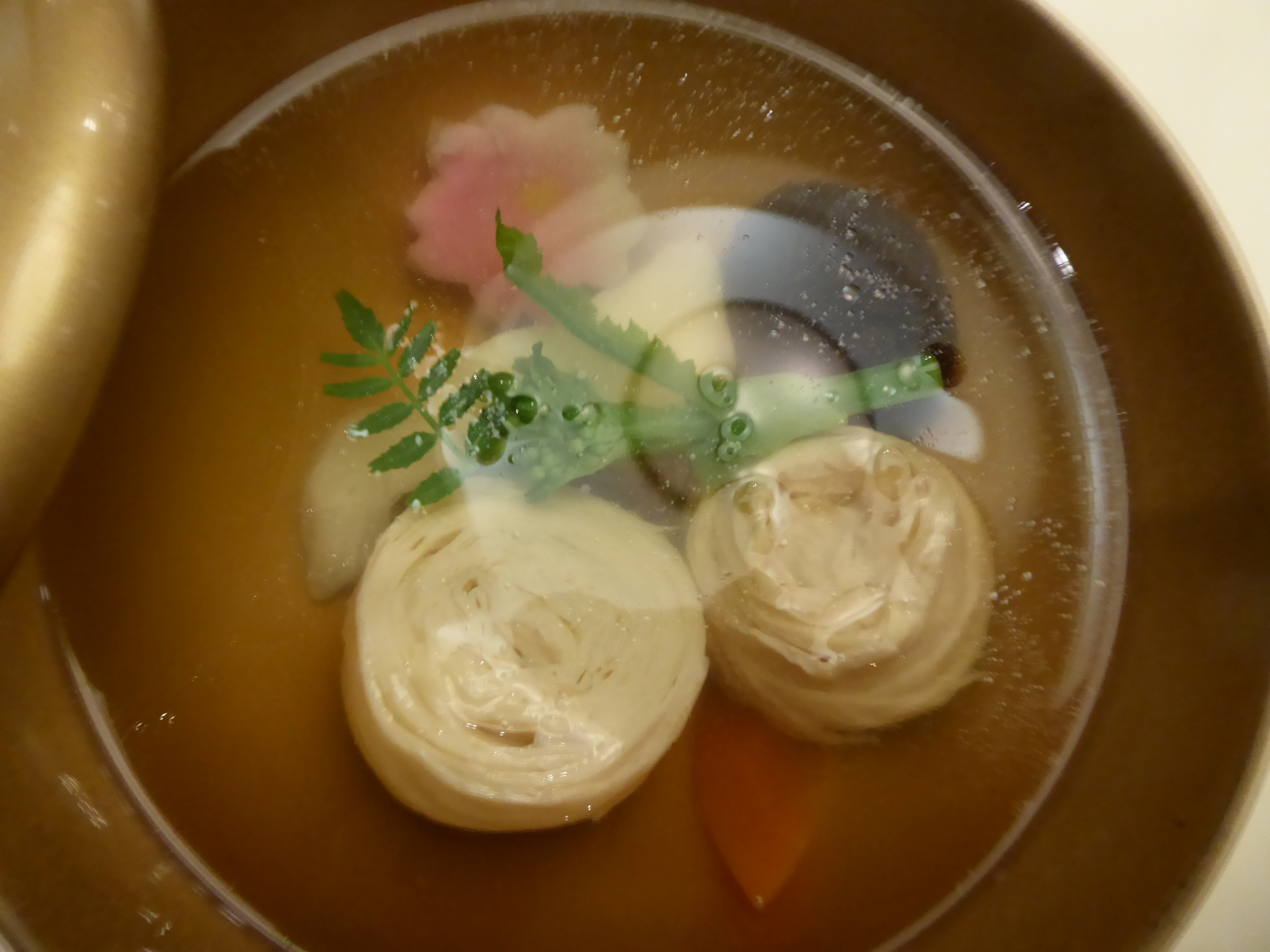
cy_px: 476
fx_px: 917
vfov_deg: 54.9
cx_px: 635
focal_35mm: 25
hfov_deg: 69.4
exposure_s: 1/4
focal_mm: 4.3
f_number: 3.3
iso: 400
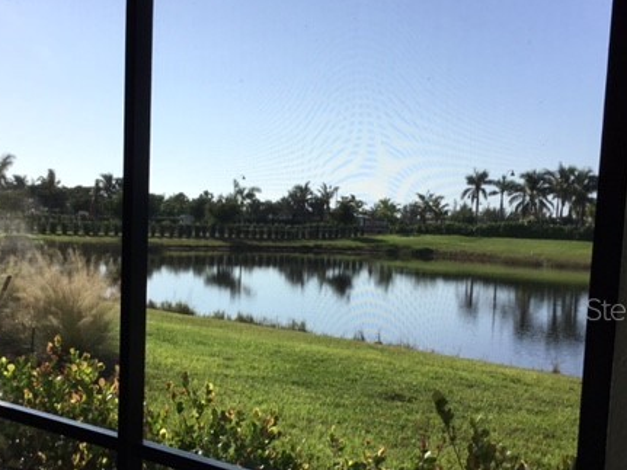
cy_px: 308
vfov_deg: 31.3
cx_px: 257
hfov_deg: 41.1
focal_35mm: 46
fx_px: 833
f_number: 2.4
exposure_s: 1/1597
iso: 25
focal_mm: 3.3
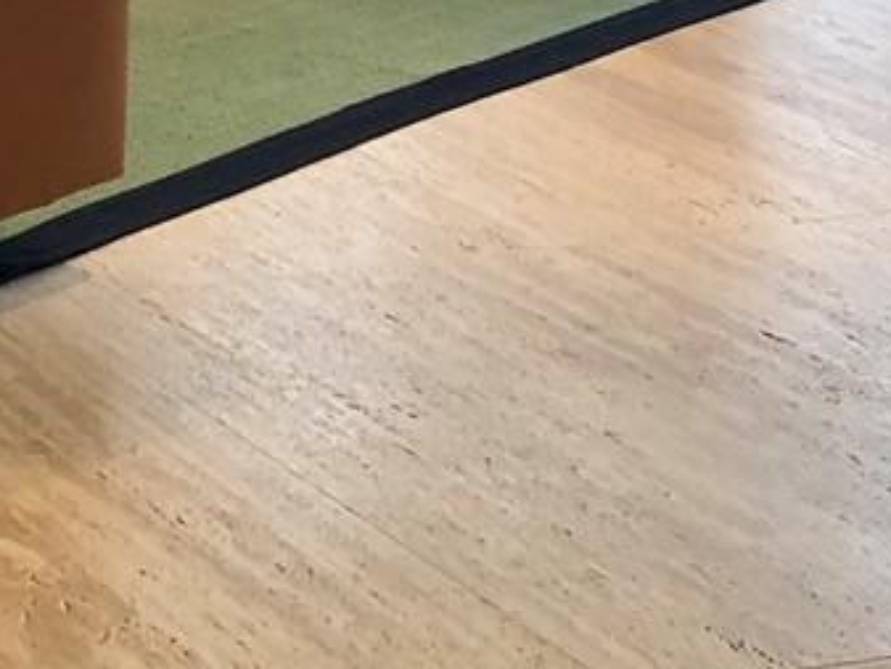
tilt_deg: -4.8
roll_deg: -0.4
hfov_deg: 13.8
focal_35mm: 133
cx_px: -489
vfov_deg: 10.5
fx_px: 3425
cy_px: -516
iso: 25
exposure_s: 1/30
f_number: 1.8
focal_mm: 4
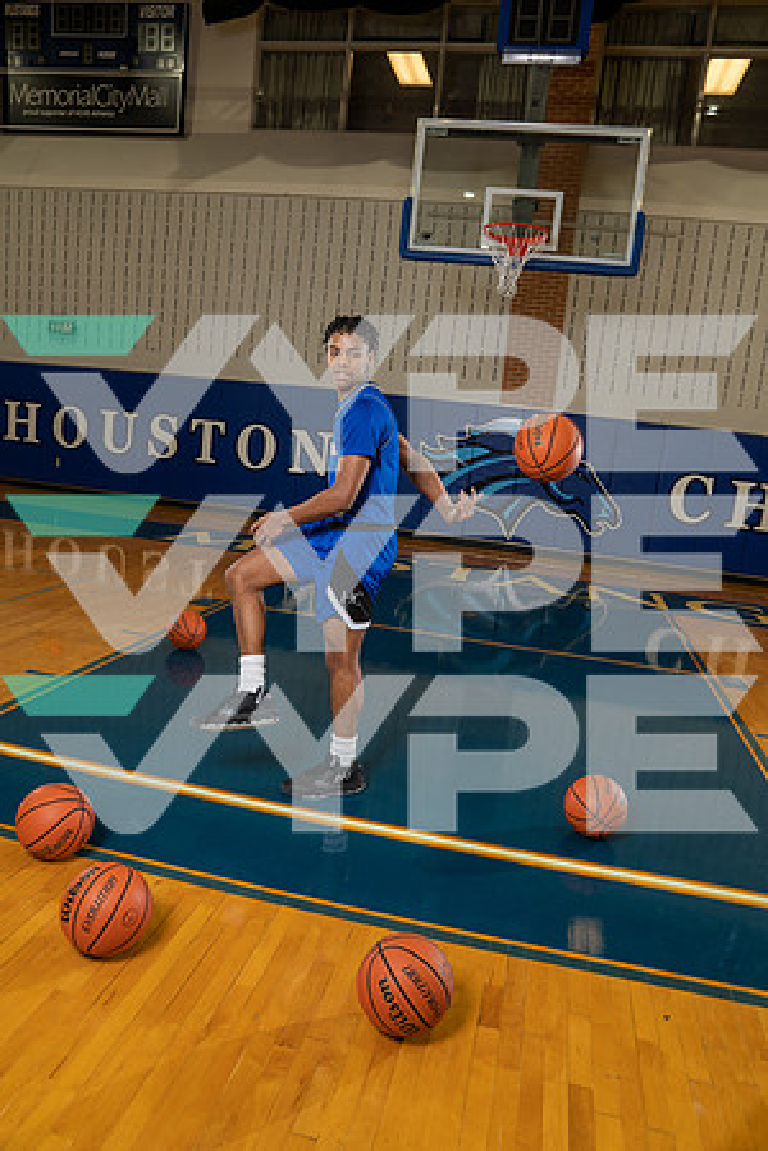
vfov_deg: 73.7
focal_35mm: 24
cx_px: 384
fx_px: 768
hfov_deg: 53.1
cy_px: 576
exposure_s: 1/200
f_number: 4.5
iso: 640
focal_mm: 24
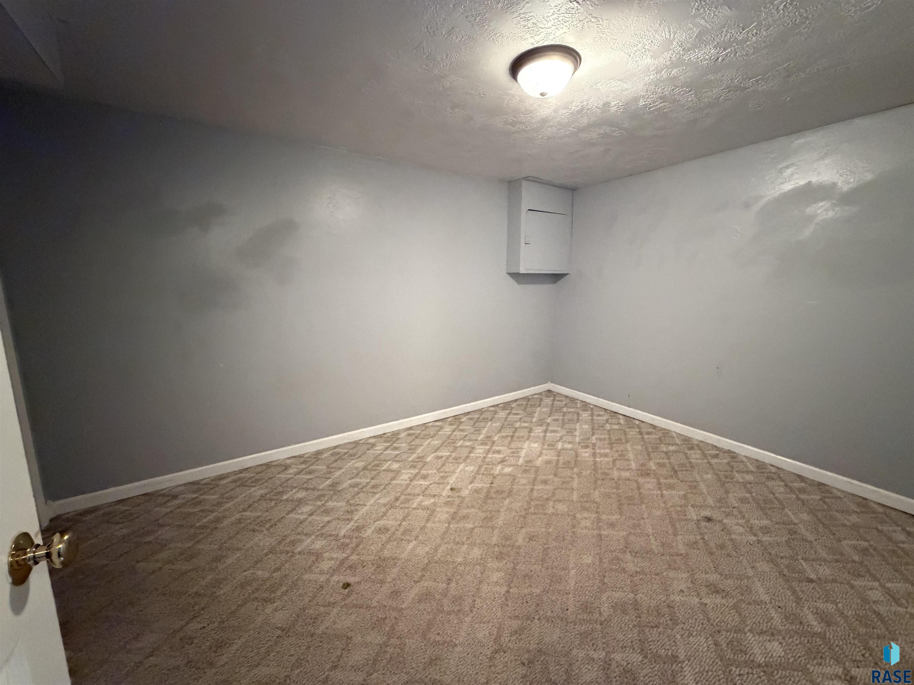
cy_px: 342
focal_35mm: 14
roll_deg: +1.1
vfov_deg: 85.7
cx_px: 457
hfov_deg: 102.1
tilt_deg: -8.0
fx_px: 370
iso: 1250
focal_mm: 2.22
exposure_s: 1/60
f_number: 2.2
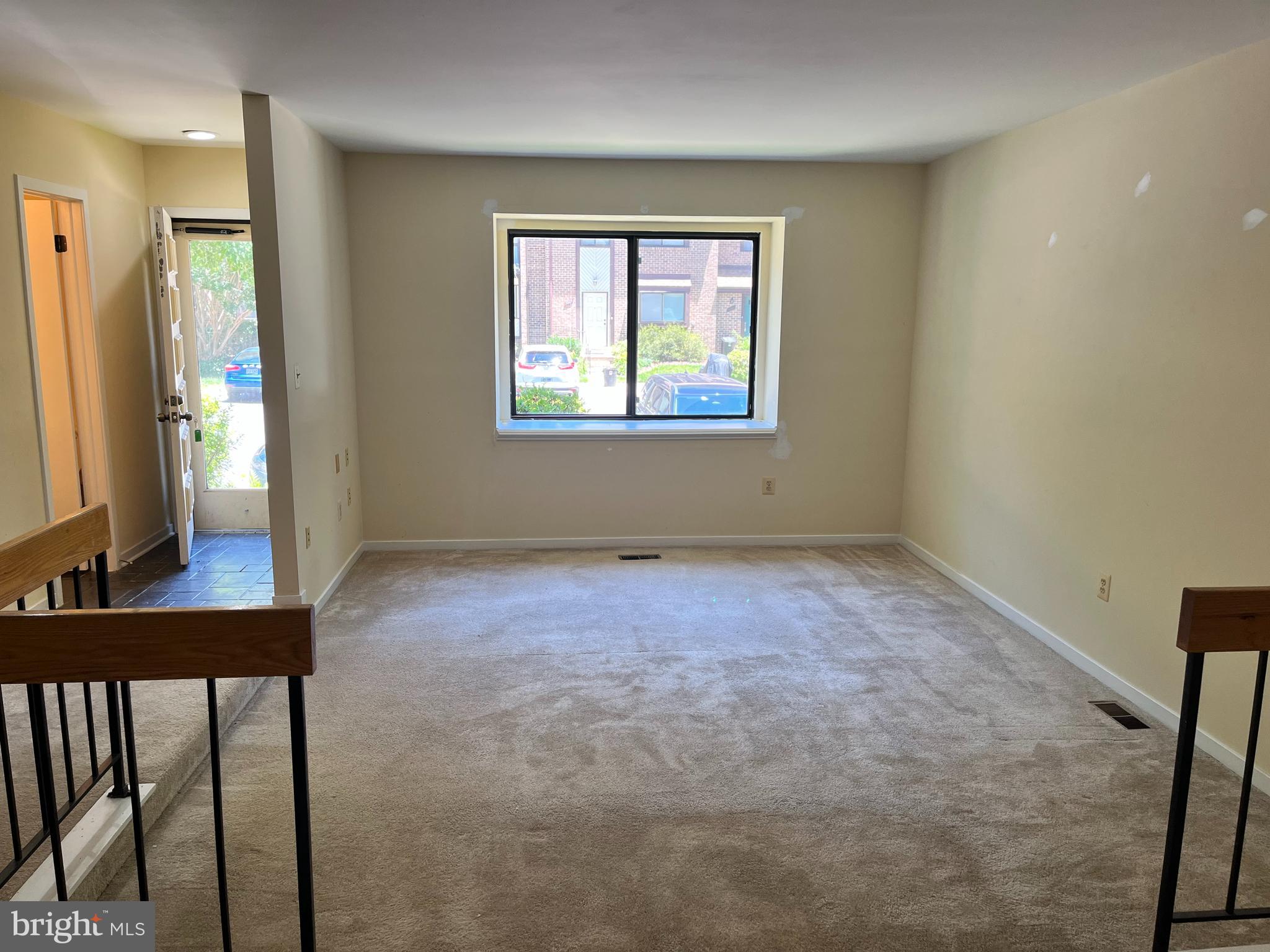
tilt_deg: -11.1
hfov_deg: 67.3
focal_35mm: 26
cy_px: 476
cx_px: 635
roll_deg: -0.9
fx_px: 954
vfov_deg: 53.1
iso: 100
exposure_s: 1/120
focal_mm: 5.1
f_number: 1.6
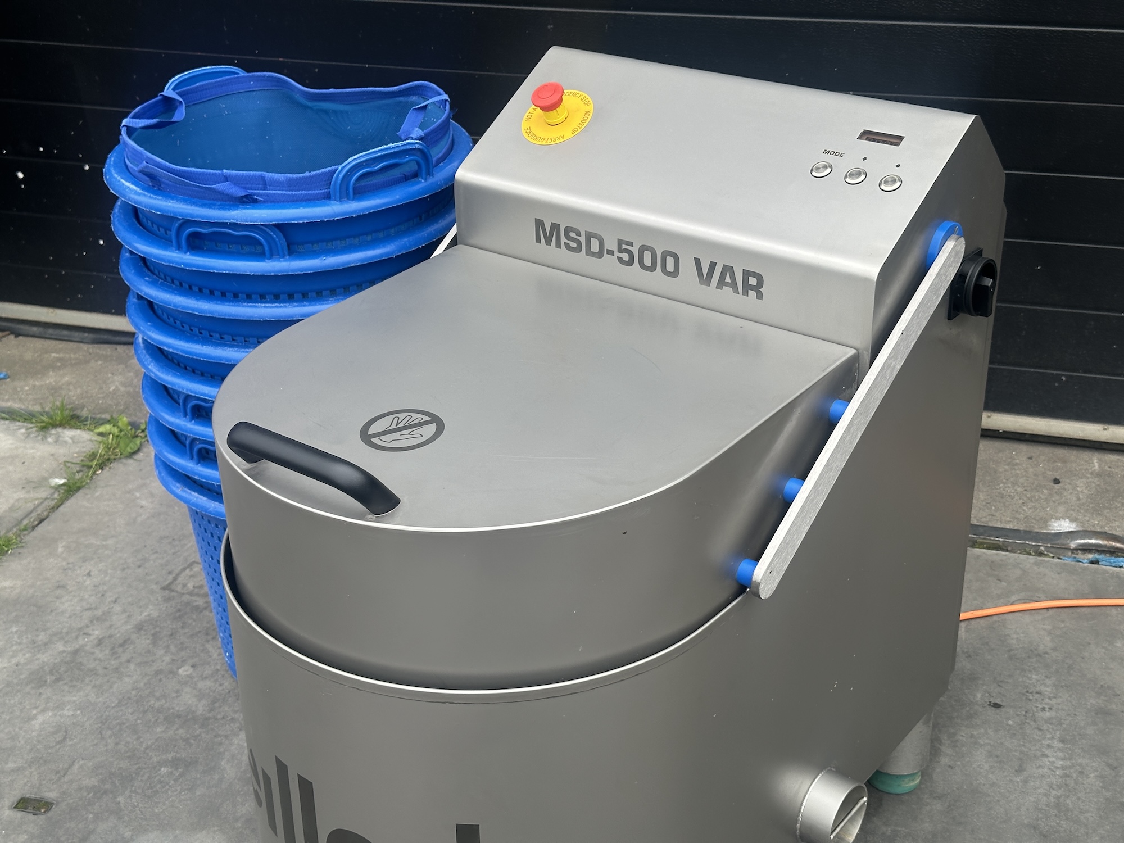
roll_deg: +2.1
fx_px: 1559
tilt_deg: -26.1
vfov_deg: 30.3
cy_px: 422
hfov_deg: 39.7
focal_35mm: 48
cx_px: 562
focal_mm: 6.86
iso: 64
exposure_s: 1/745
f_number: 1.78
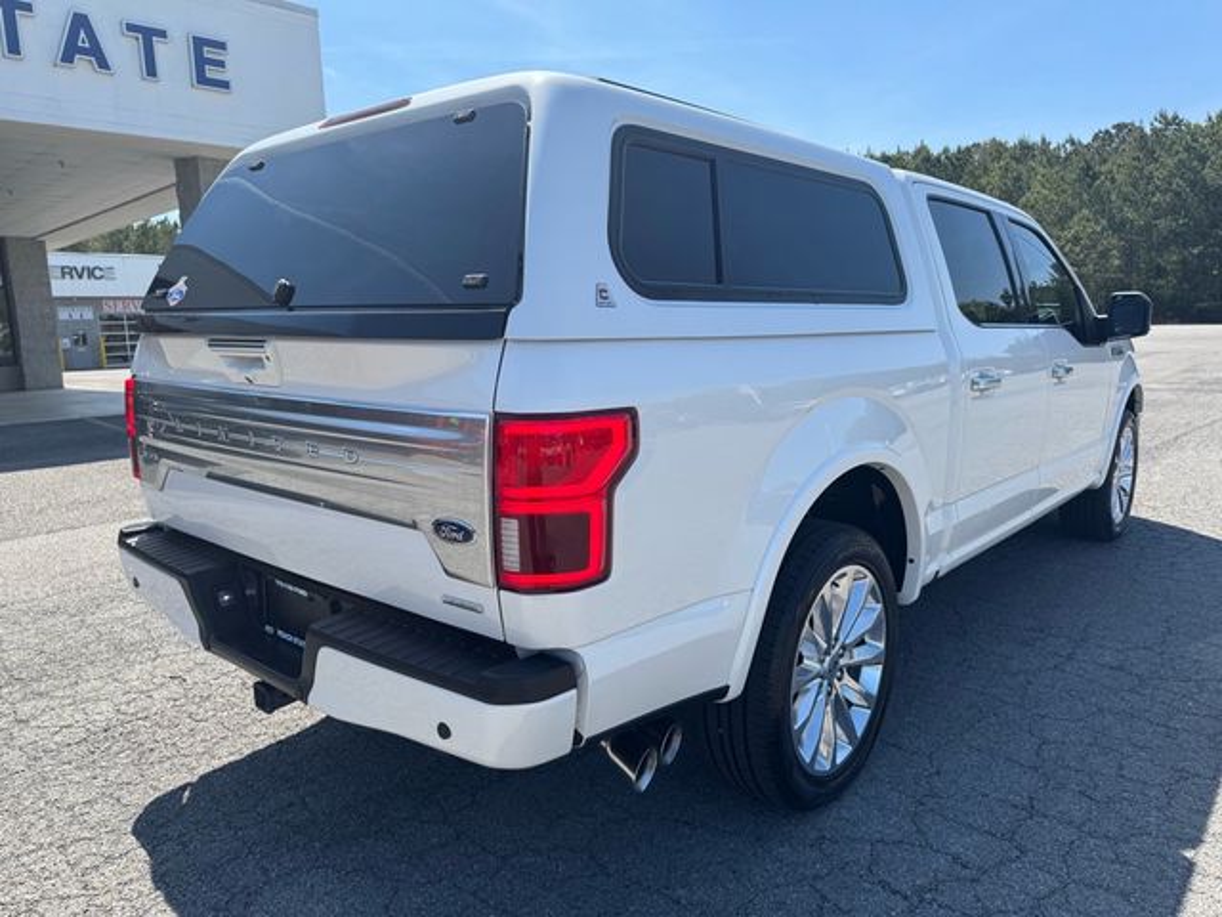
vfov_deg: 56.8
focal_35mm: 24
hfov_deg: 71.6
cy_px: 458
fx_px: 847
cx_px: 611
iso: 80
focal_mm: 6.76
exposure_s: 1/2252
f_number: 1.78
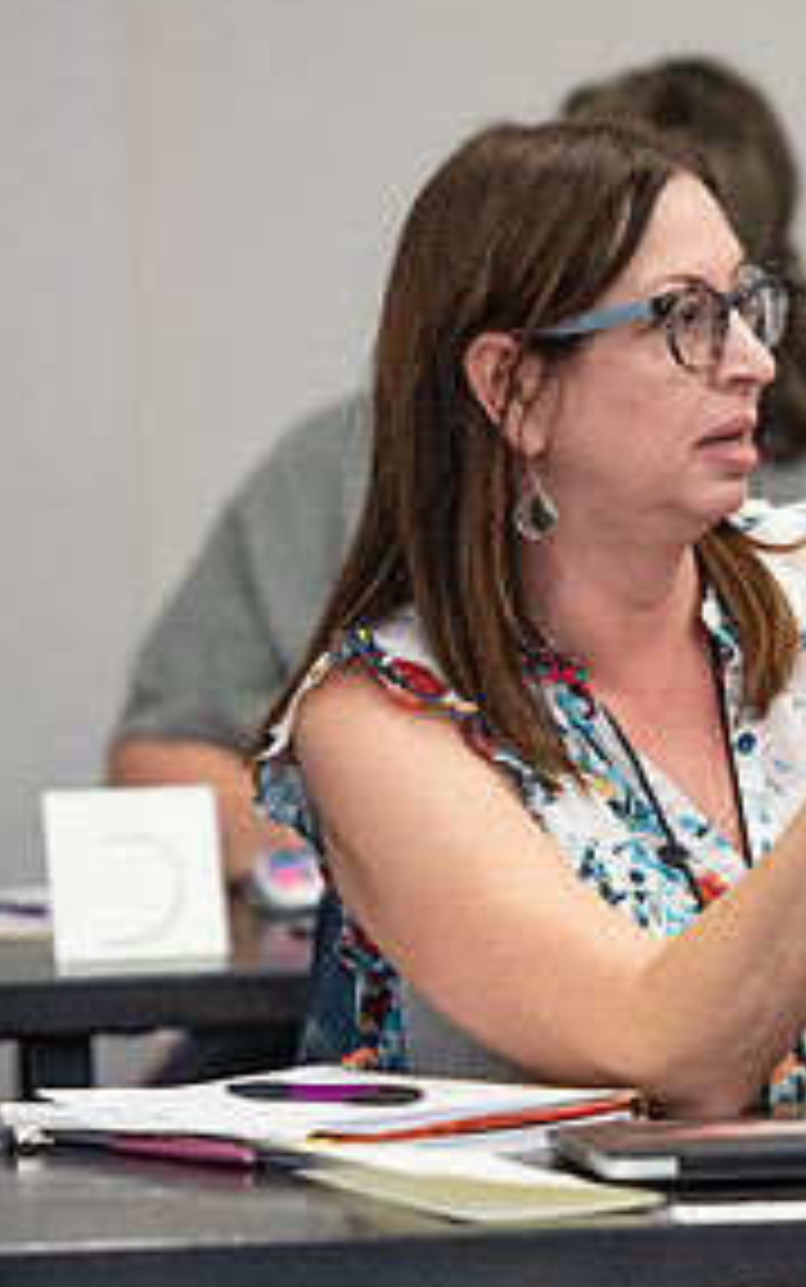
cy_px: 767
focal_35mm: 341
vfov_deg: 6.2
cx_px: 856
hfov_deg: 3.9
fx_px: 11973
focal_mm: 165
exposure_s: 1/200
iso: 1250
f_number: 2.8
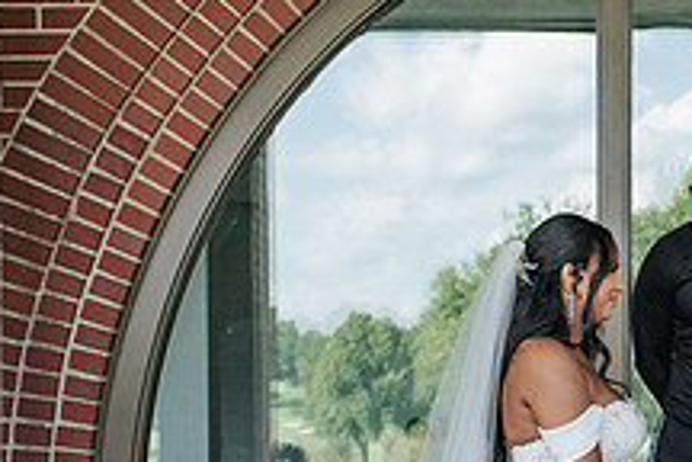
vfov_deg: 11.7
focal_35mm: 116
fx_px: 2230
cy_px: 487
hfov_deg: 17.2
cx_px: 710
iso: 180
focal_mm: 35
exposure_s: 1/200
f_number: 3.2
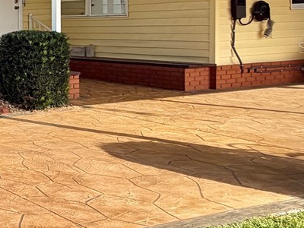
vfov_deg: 25.7
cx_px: -238
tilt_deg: -3.5
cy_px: 47
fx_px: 492
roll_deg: +1.7
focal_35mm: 56
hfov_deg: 22.0
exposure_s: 1/770
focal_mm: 2.22
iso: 25
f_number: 2.2
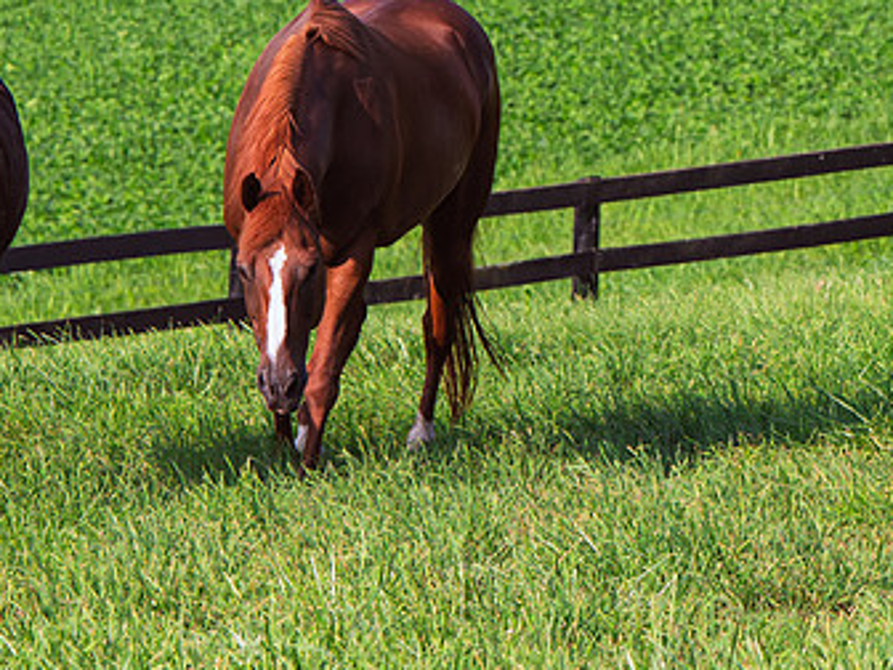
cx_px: 476
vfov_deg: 3.9
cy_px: -235
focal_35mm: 383
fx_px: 9880
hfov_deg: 5.2
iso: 100
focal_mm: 110
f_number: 5.6
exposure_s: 1/400
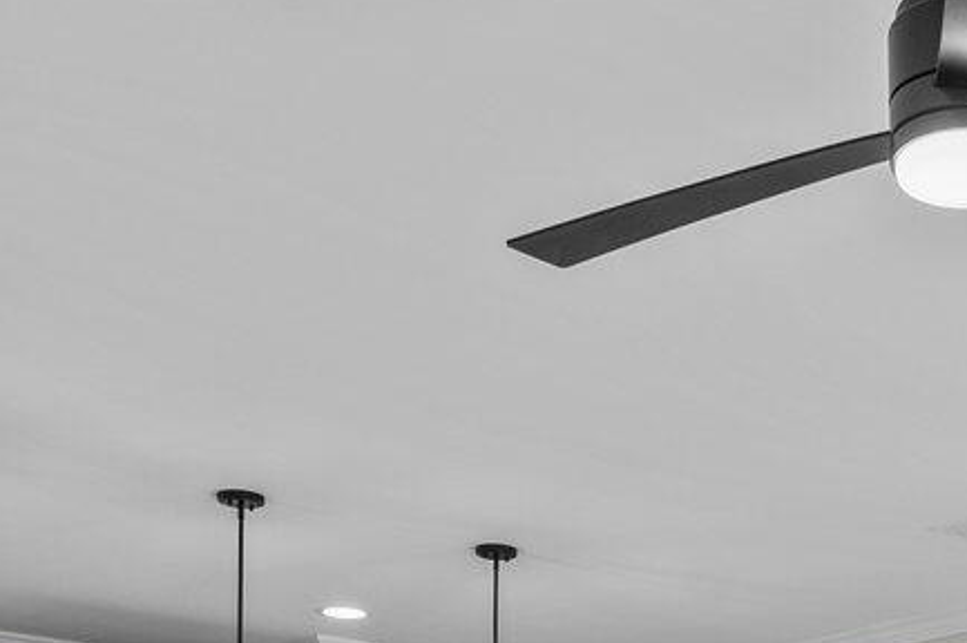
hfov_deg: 26.8
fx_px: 1906
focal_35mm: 71
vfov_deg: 16.9
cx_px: 983
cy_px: 1040
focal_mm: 15
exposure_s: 1/40
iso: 400
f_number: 6.3
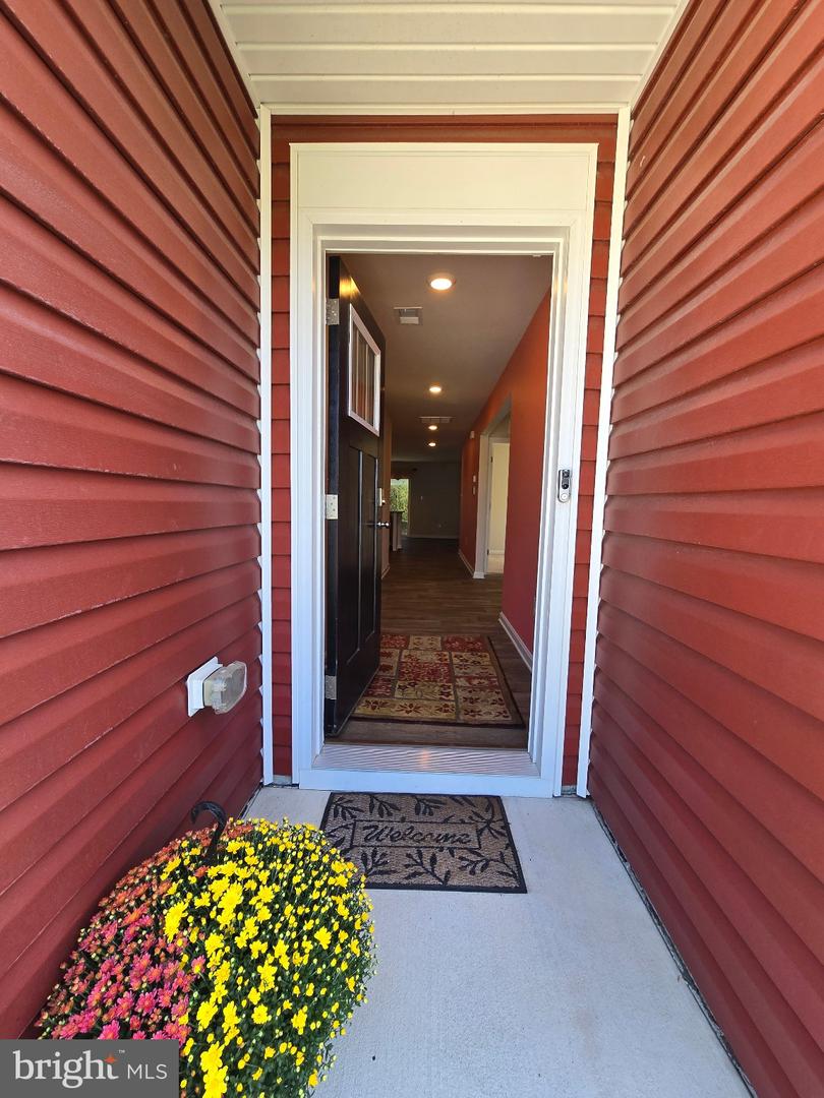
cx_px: 412
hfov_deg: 89.9
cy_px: 549
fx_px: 413
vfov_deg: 106.2
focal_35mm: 13
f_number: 2.2
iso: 50
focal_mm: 2.2
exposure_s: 1/137
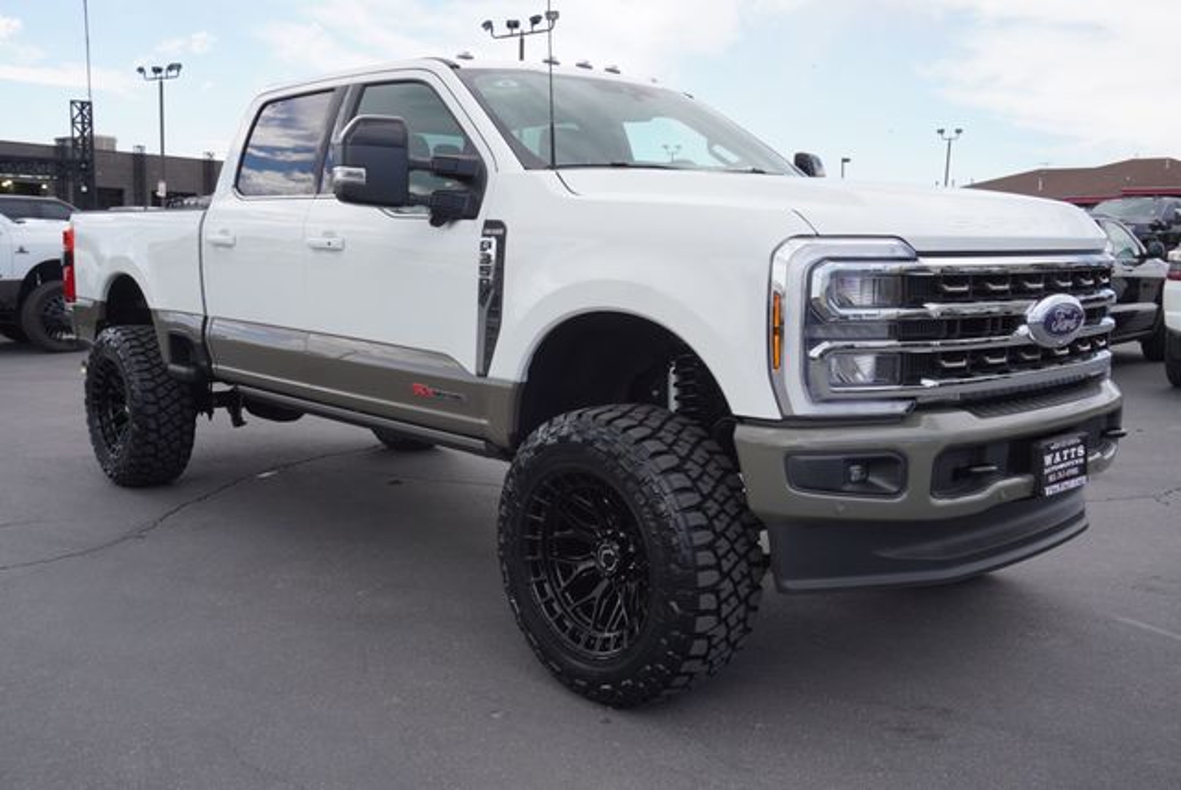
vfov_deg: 38.4
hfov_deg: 55.1
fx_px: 1133
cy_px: 395
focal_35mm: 34
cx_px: 590
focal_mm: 23
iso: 100
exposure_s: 1/160
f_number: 6.3
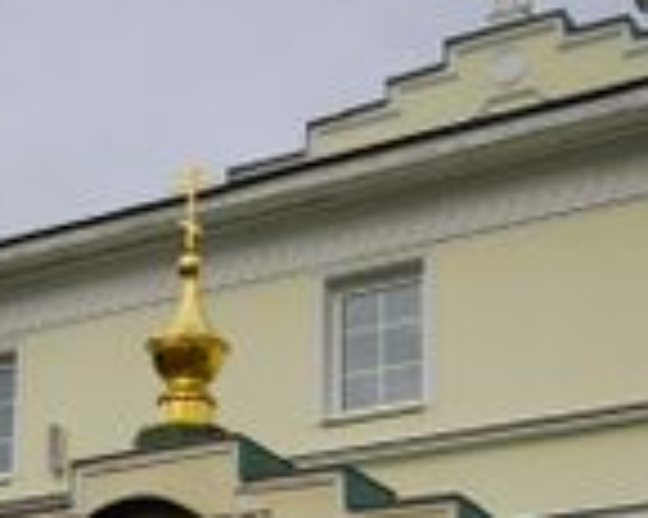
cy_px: 622
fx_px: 1629
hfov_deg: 22.4
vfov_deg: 17.2
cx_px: 200
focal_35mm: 85
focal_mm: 28
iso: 100
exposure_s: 1/200
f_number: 10
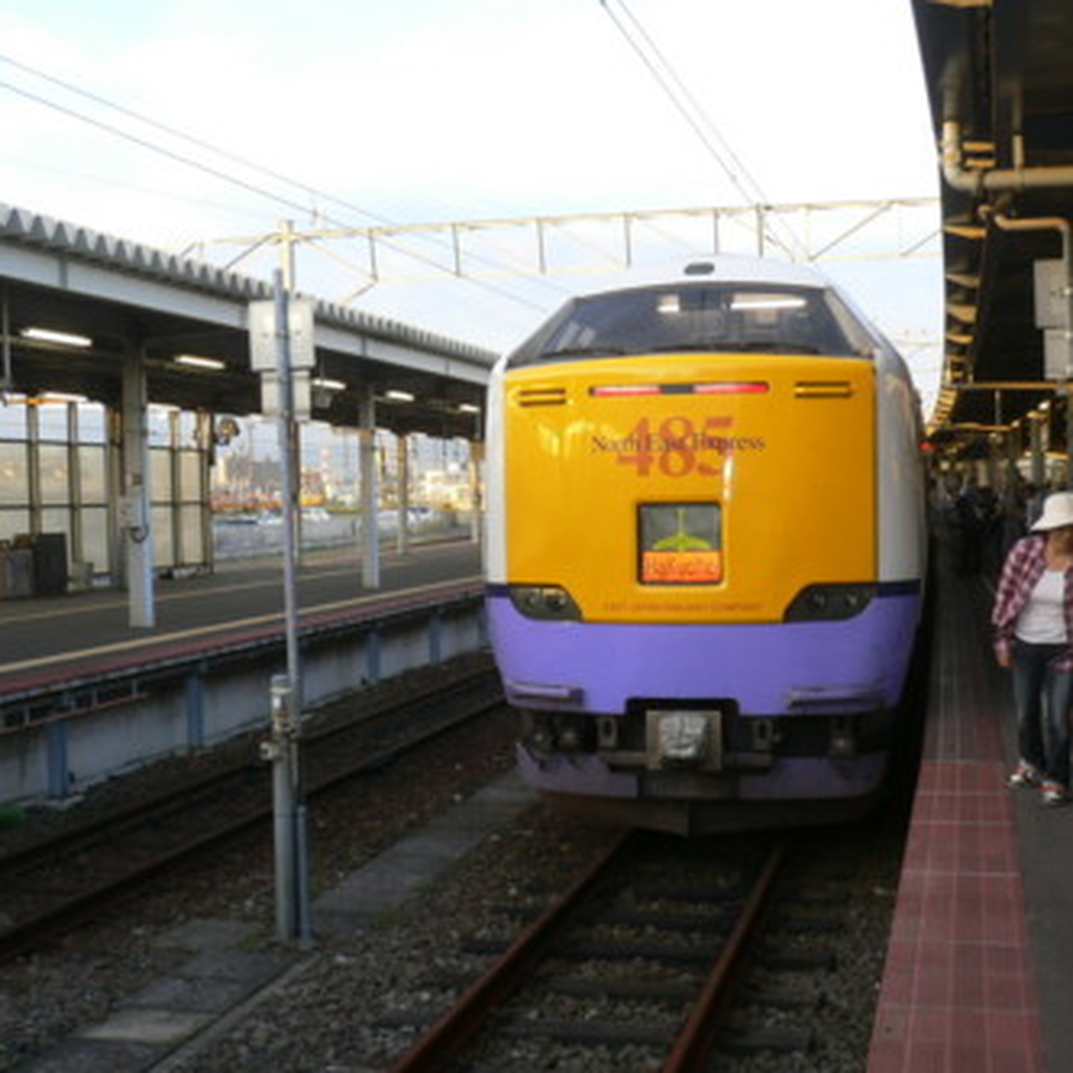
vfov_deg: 40.0
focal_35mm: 42
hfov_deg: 39.9
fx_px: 1473
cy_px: 540
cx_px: 614
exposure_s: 1/100
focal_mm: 5.8
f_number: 2.8
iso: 100
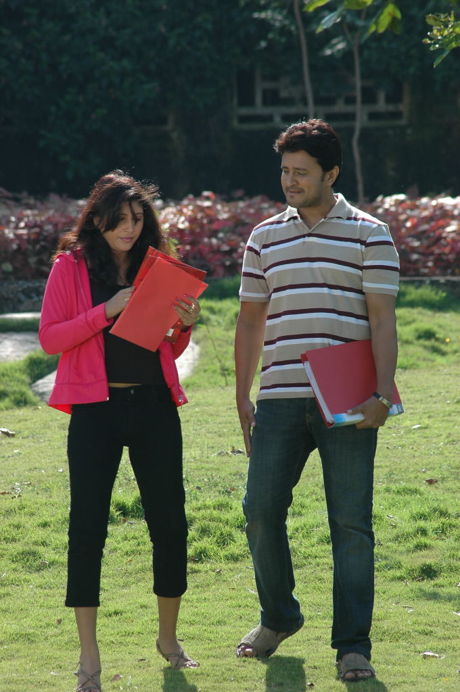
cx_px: 230
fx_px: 6918
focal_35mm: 360
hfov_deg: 3.8
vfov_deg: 5.7
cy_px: 346
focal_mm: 240
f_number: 8
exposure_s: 1/250
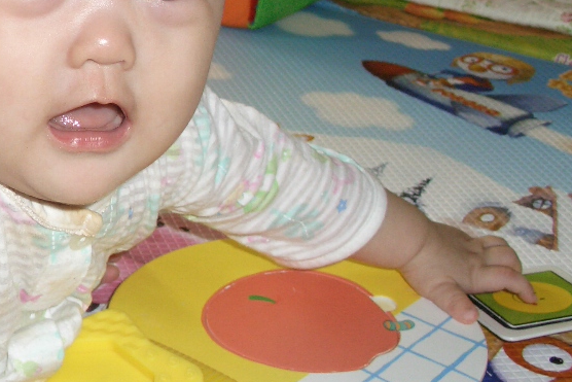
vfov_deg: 17.2
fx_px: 1255
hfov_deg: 24.5
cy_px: 108
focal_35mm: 79
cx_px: 3
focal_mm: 7.1
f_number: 2.8
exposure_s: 1/60
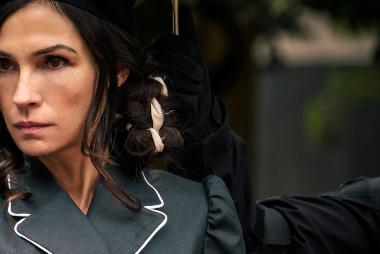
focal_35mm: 516
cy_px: 181
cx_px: -22
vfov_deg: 2.7
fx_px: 5447
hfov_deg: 4.0
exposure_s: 1/400
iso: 500
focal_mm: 140
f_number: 4
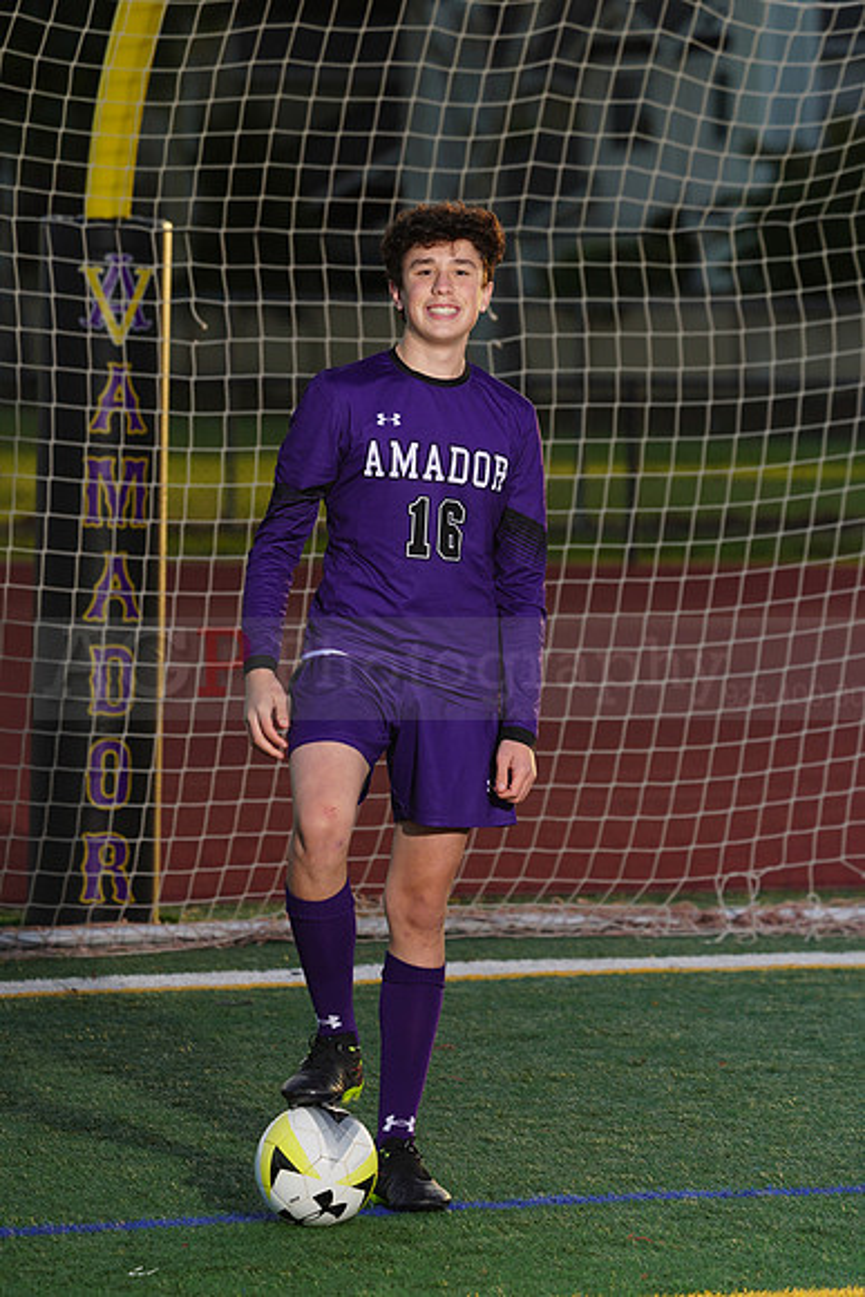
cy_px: 648
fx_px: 8572
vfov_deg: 8.6
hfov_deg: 5.8
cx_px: 432
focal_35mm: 238
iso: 100
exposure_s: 1/200
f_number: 7.1
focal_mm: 238
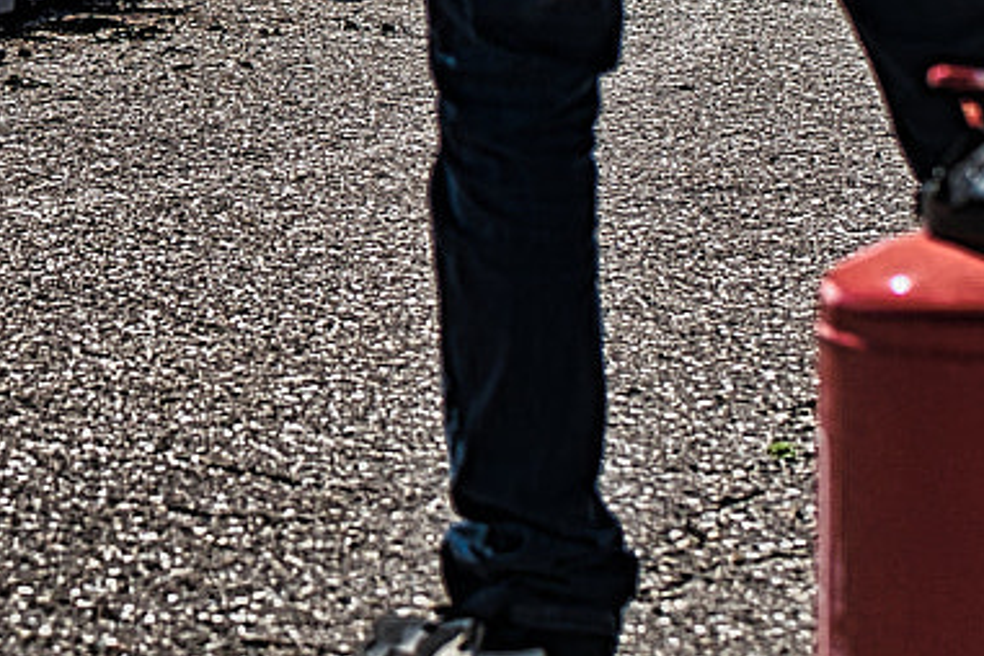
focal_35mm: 147
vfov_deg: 9.2
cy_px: -217
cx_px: -276
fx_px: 4018
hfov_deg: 13.5
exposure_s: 1/1600
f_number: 2.8
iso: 100
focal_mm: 35
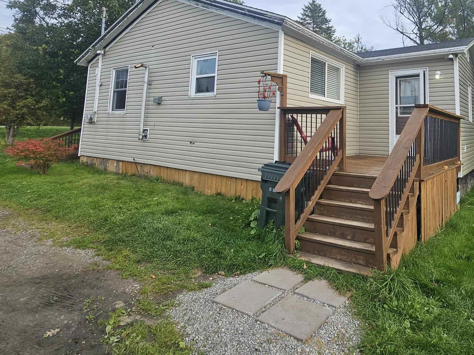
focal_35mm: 22
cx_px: 310
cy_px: 97
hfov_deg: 74.4
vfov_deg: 58.5
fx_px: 301
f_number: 2.2
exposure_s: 1/861
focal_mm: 2.2
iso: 50
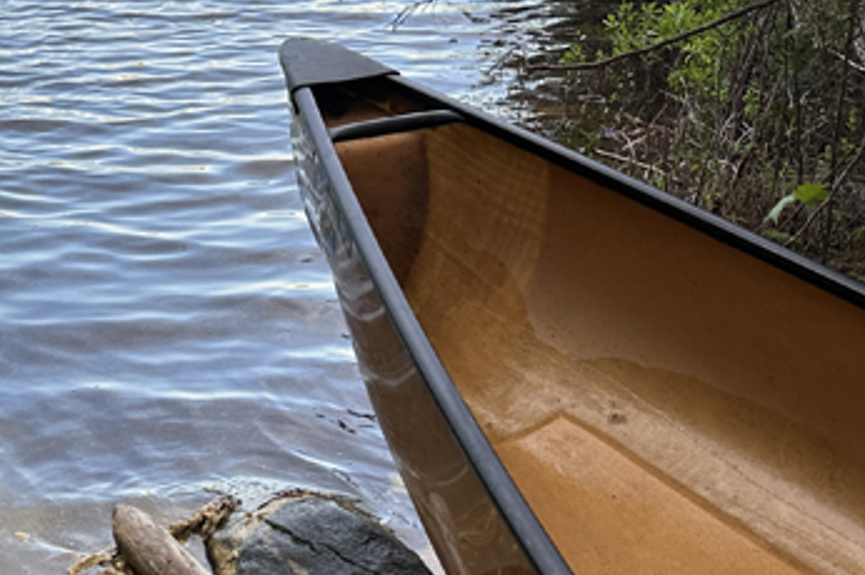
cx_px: -70
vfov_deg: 20.7
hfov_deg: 28.4
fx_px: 1560
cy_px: 139
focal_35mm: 65
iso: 80
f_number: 1.78
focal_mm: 6.86
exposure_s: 1/396
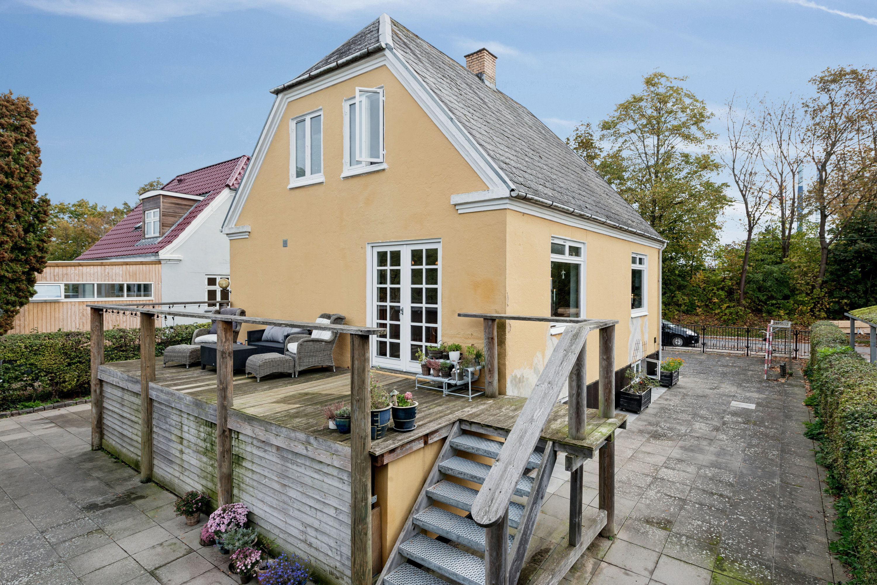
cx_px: 438
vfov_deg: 64.6
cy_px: 292
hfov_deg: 86.9
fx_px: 463
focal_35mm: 19
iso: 250
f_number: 10
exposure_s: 1/125
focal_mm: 19
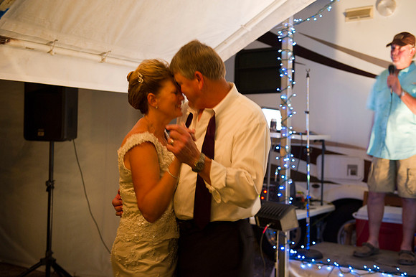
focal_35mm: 50
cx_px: 208
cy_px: 138
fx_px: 577
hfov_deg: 39.6
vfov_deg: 27.0
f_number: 2.8
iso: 2000
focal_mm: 50
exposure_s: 1/8
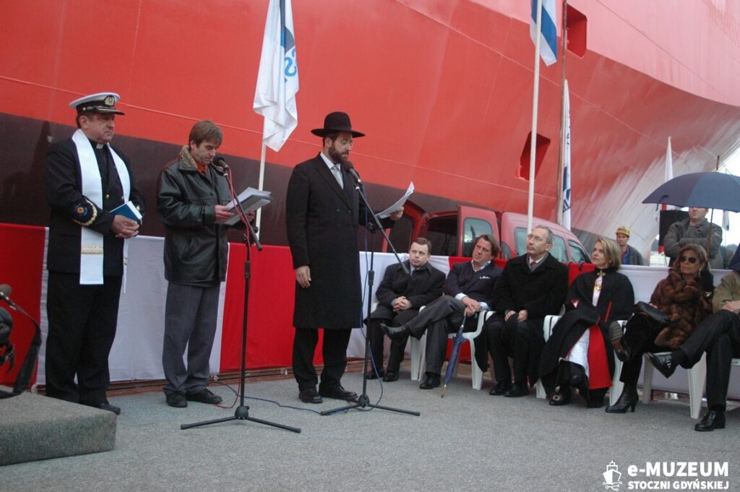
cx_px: 370
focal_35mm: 39
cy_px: 246
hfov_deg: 49.6
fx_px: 801
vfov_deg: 34.2
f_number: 4.2
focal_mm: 26
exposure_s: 1/125
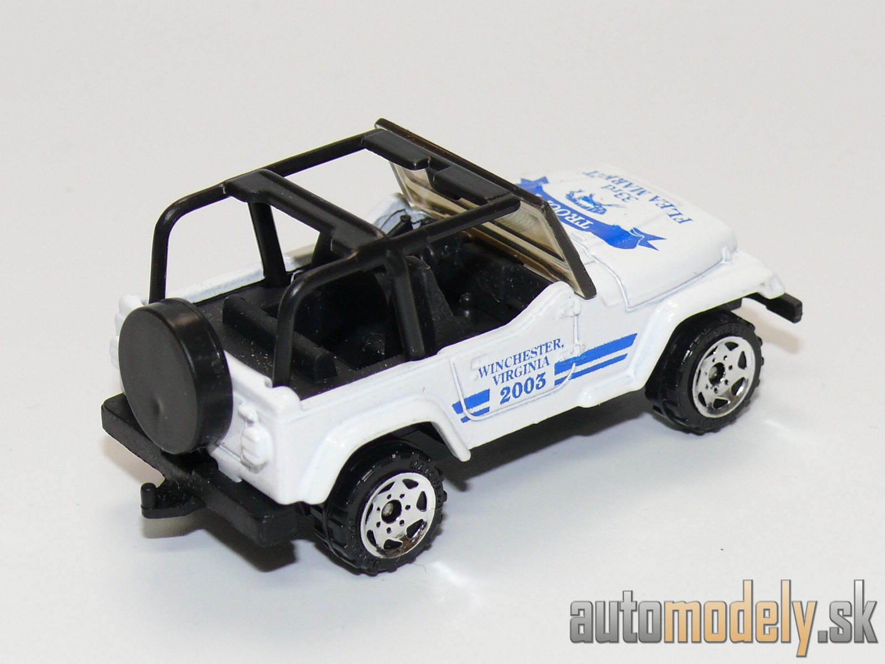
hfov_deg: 17.6
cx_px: 442
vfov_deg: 13.2
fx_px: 2863
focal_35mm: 112
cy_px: 332
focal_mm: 14.1
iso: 100
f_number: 4
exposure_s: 1/30
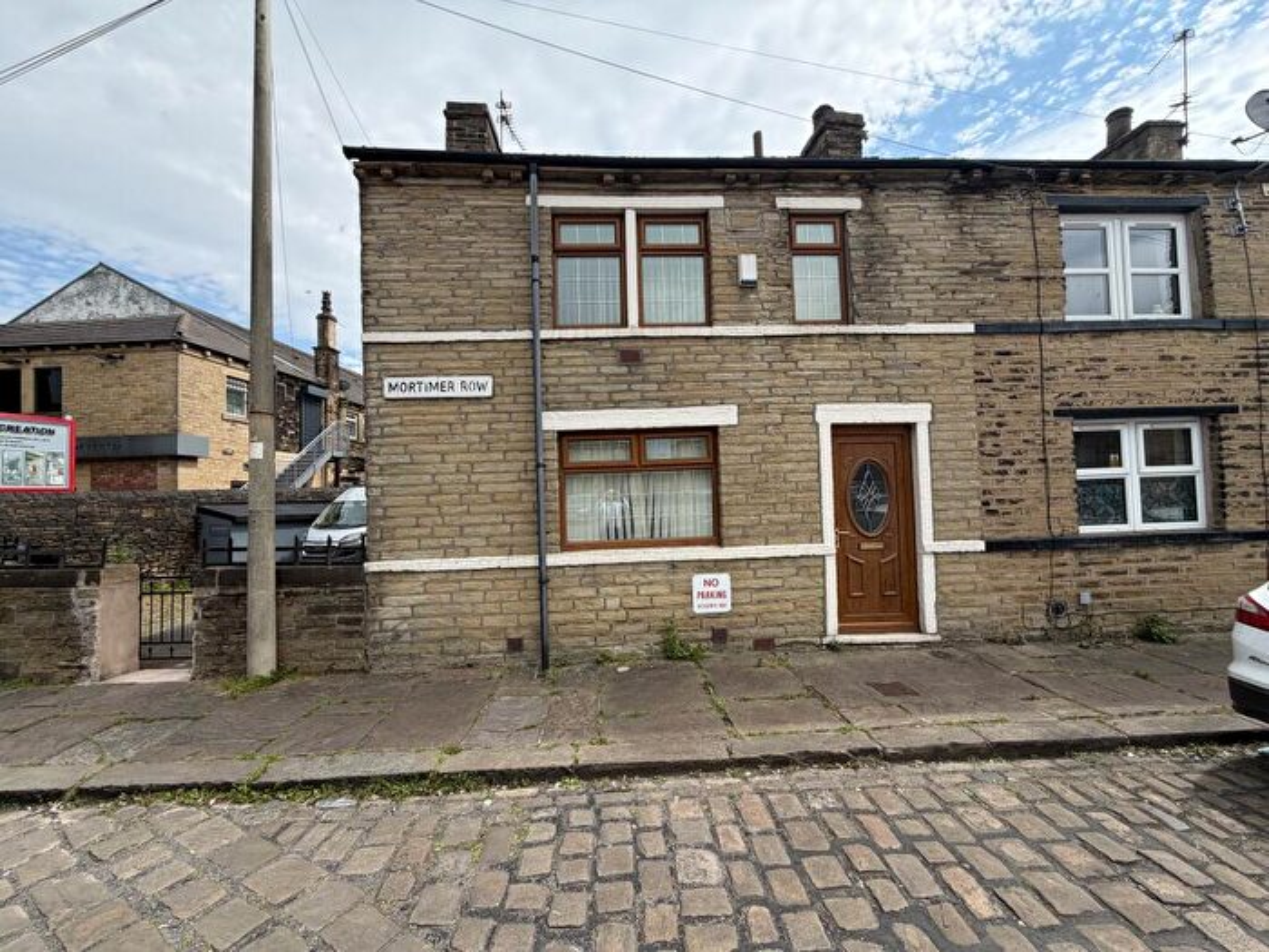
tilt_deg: +1.8
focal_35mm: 14
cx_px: 634
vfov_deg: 85.7
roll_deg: +2.4
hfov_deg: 102.1
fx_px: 513
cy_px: 476
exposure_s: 1/770
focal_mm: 2.22
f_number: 2.2
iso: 32
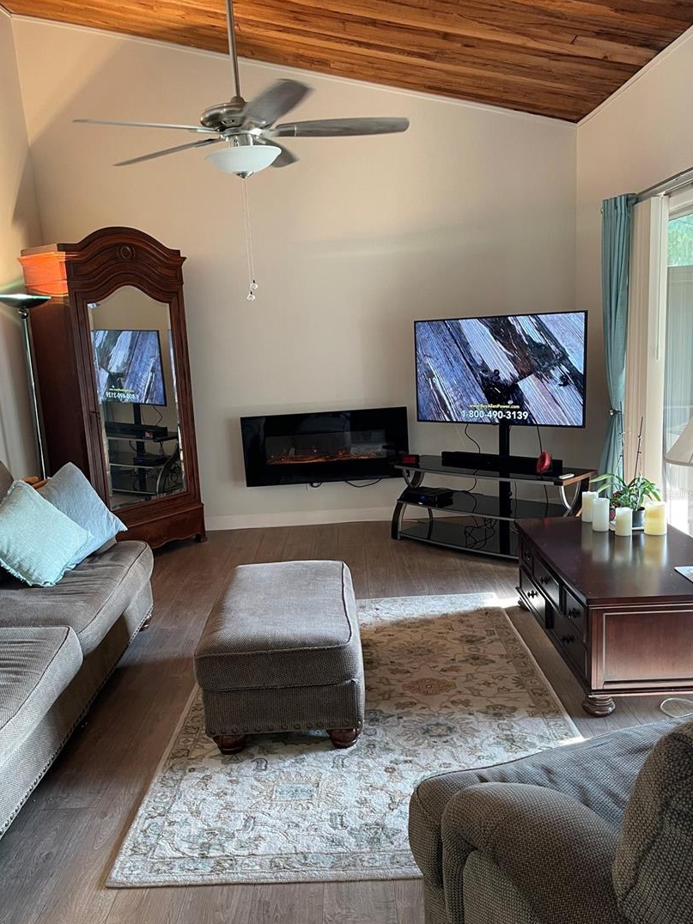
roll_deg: +3.6
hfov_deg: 48.2
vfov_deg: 61.6
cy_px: 494
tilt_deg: -10.8
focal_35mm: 29
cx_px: 337
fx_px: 774
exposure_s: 1/60
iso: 125
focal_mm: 4.2
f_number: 1.6
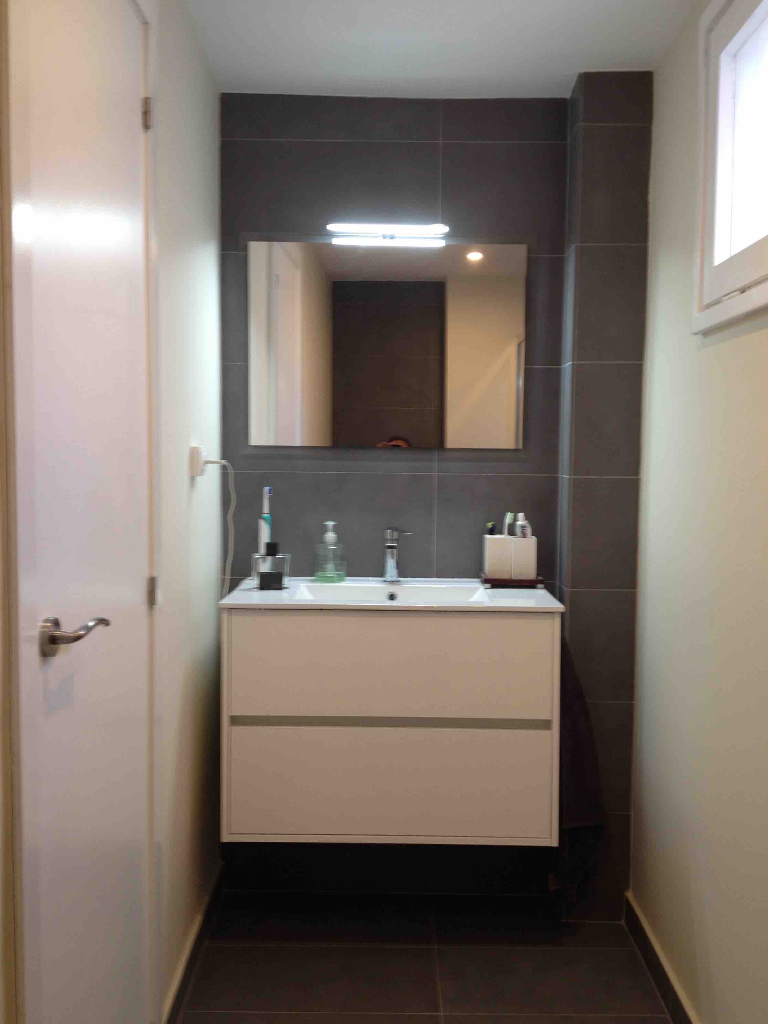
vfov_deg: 51.4
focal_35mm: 36
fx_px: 1065
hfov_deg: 39.7
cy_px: 518
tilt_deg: -5.4
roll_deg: +0.5
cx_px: 390
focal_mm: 4.28
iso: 50
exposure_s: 1/20
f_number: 2.4
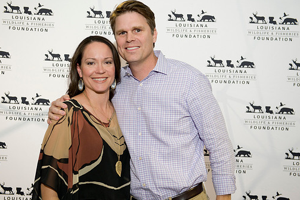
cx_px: 146
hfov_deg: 33.4
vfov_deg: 22.6
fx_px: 500
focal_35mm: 60
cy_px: 104
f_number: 3.5
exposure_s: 1/125
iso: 800
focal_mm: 52
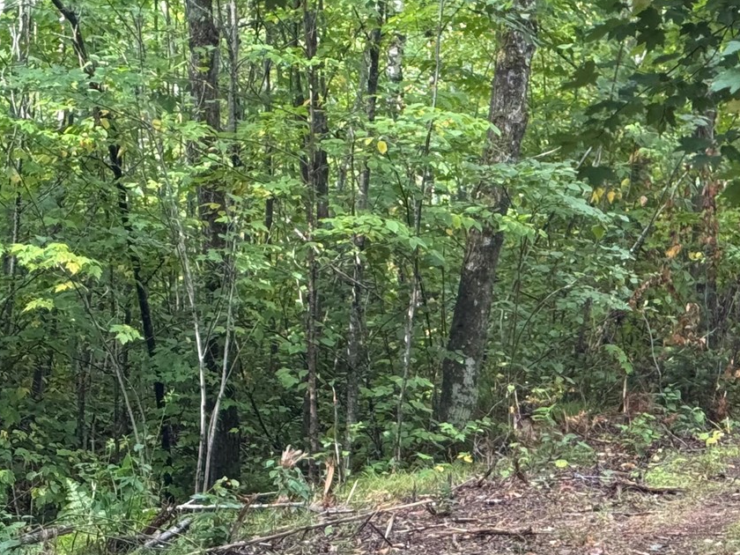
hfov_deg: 16.4
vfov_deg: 12.7
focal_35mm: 117
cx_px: 790
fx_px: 2501
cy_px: 237
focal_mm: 6.76
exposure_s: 1/174
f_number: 1.78
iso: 64
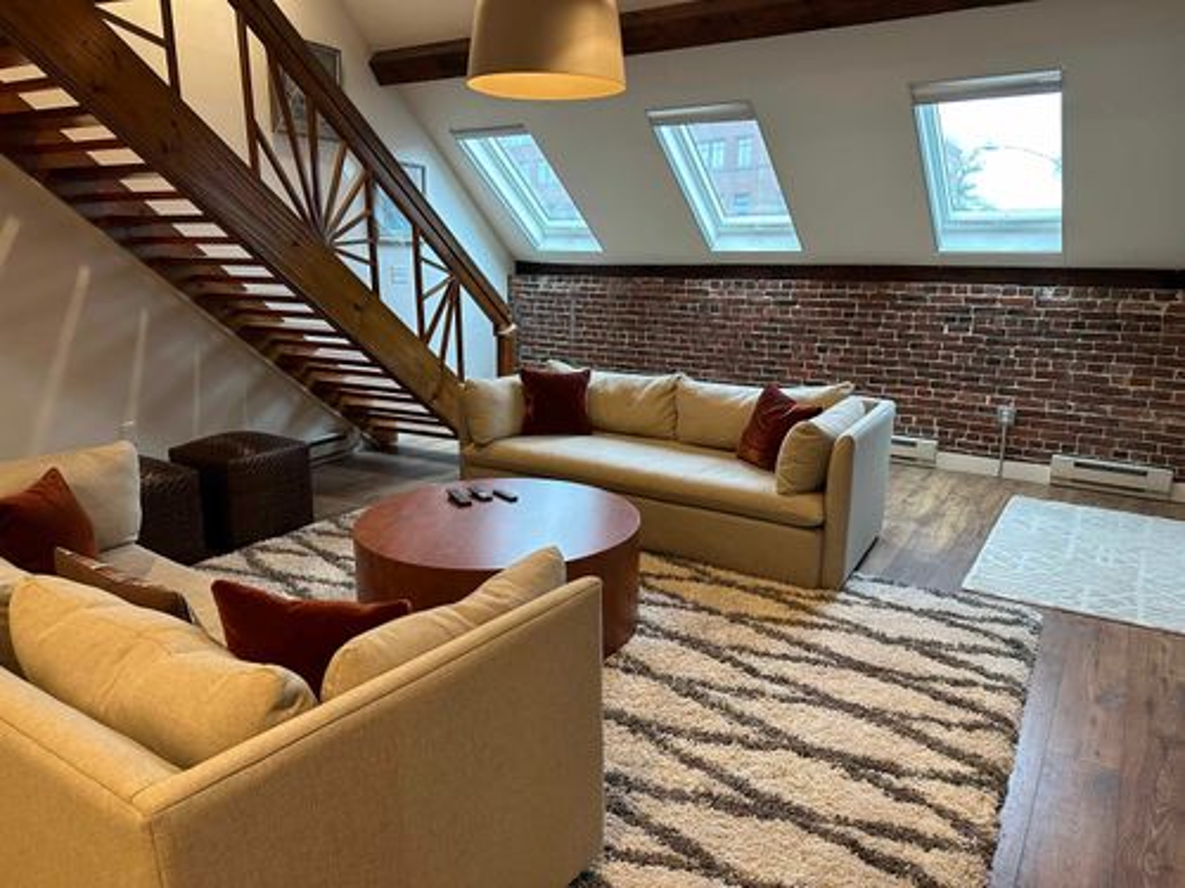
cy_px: 444
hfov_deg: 71.6
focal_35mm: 24
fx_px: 822
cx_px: 592
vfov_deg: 56.8
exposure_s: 1/60
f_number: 1.78
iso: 250
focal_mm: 6.86
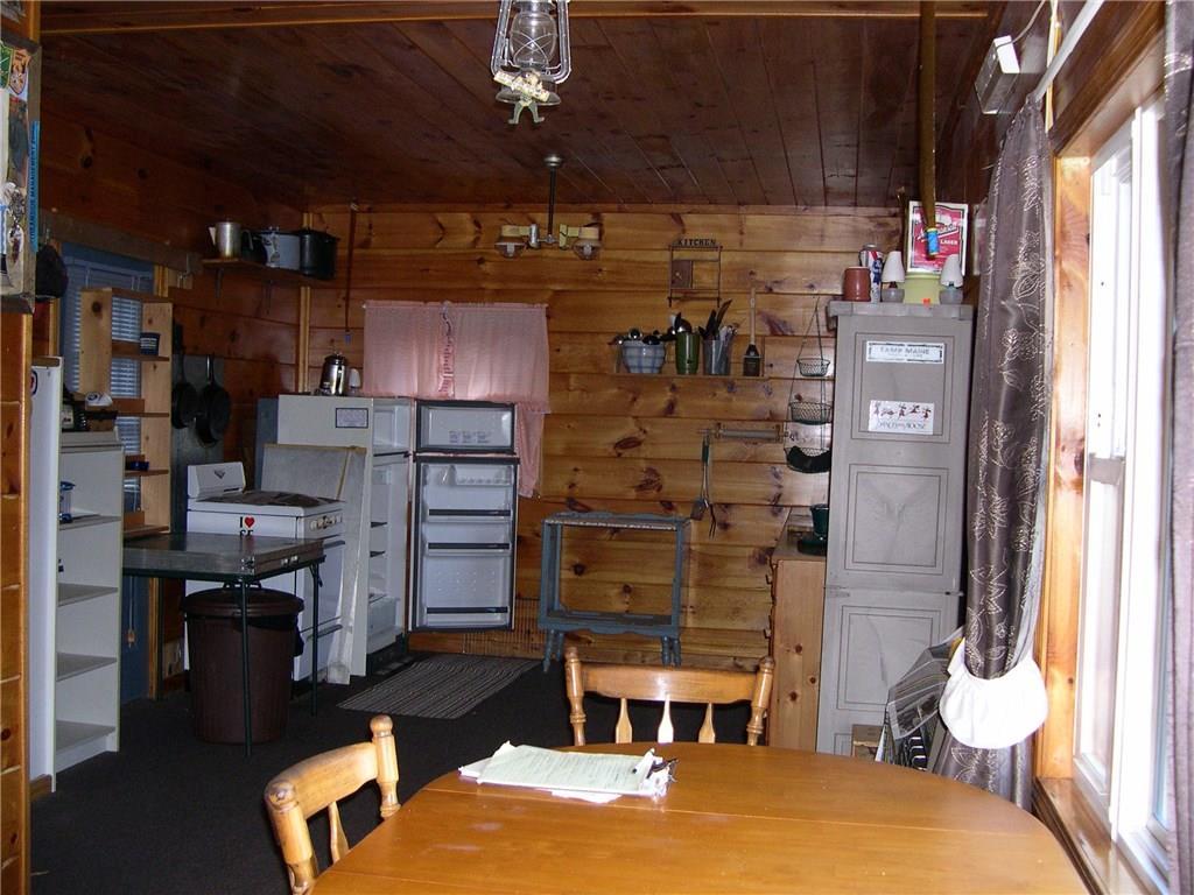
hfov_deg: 49.0
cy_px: 448
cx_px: 597
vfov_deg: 37.7
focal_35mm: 38
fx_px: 1311
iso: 312
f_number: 2.8
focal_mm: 8
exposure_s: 1/60
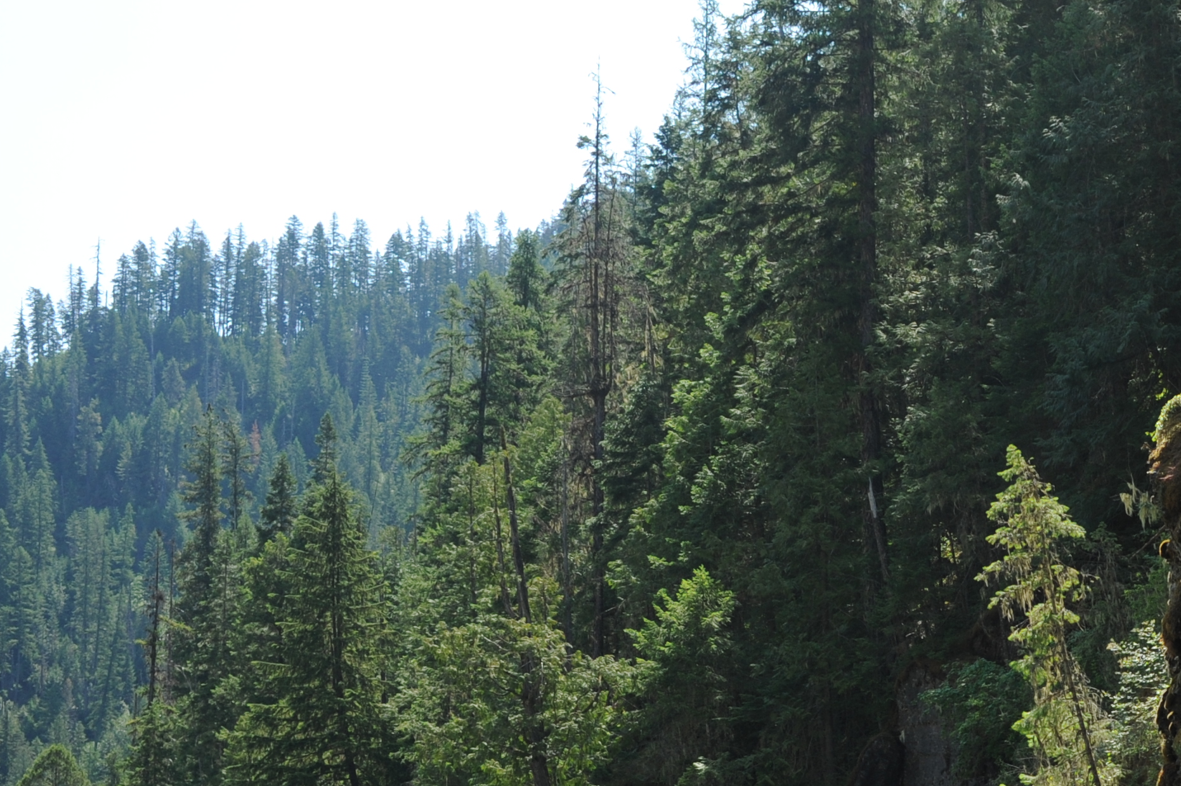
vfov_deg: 16.6
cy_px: 808
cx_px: 1168
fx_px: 2623
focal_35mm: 80
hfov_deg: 24.3
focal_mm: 35
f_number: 6.3
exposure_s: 1/800
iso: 400
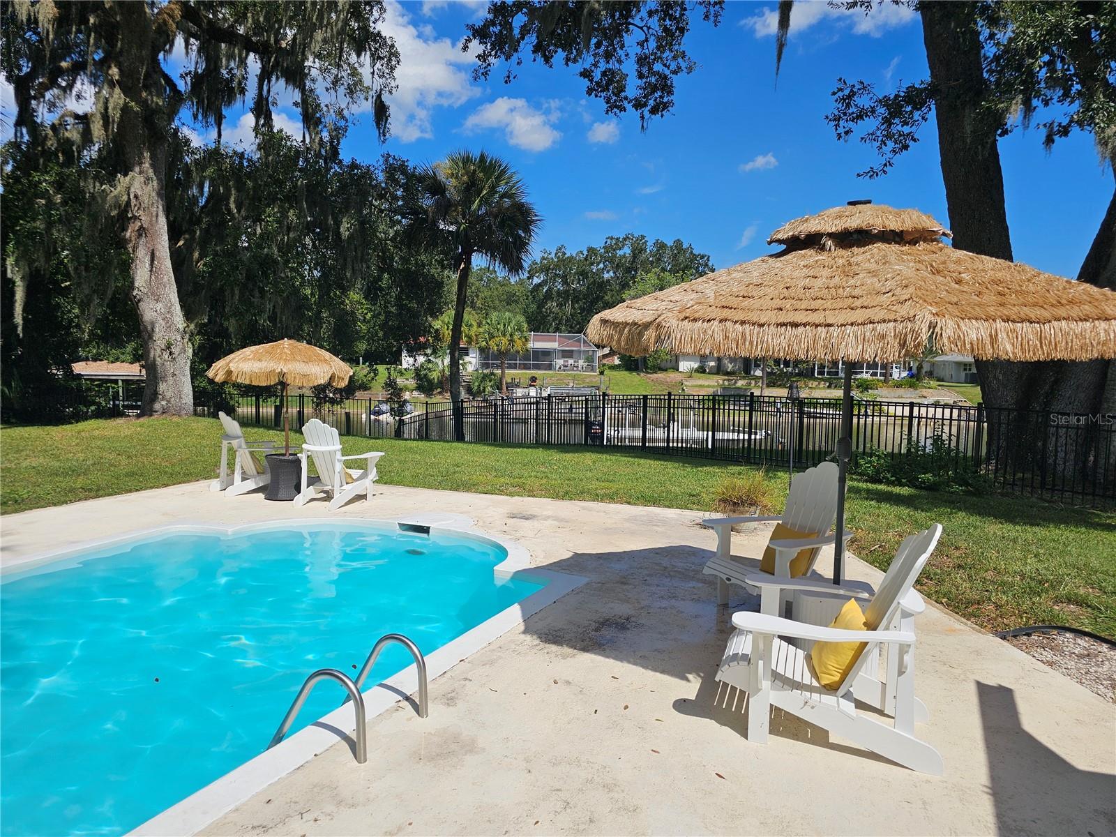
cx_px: 558
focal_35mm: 23
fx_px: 742
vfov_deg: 58.9
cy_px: 418
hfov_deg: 73.9
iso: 10
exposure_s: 1/1571
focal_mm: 6.3
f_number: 1.7
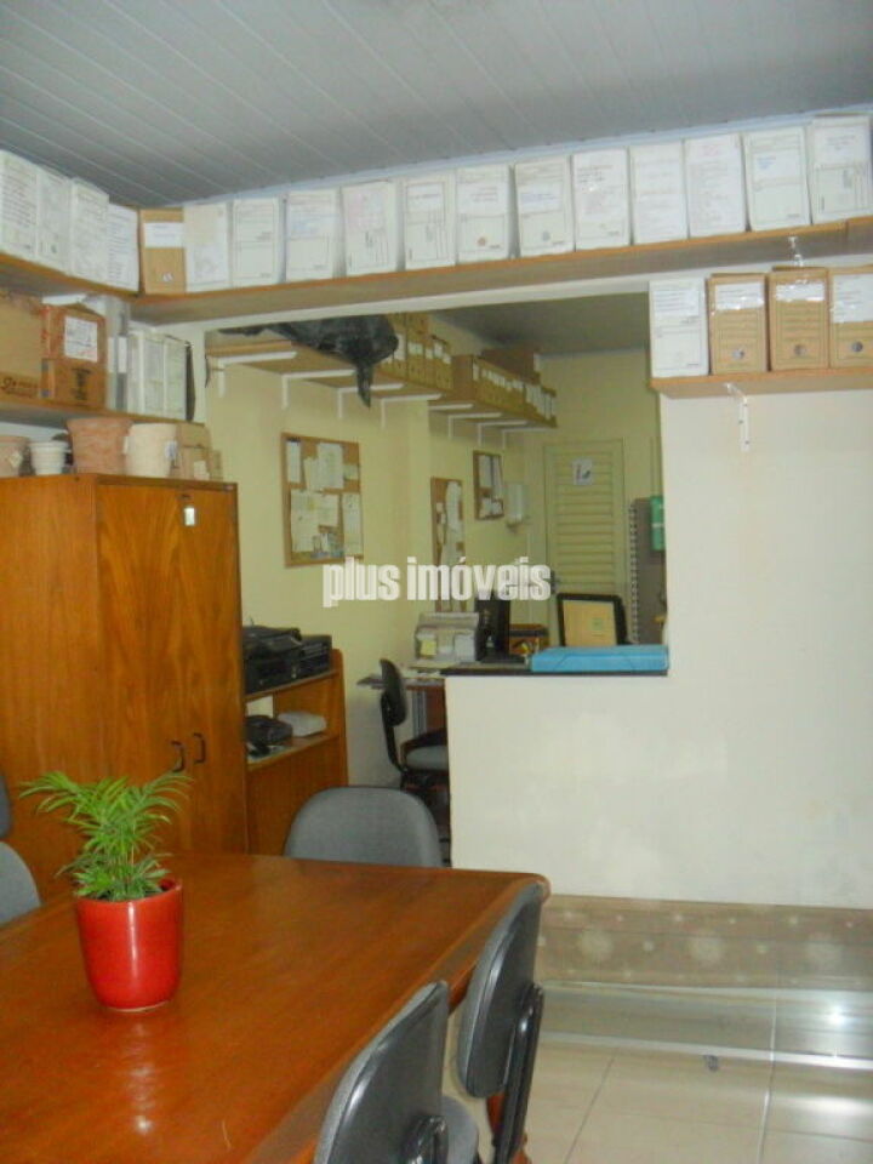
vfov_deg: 52.6
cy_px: 582
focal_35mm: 35
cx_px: 436
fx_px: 1177
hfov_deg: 40.7
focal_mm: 6.3
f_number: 3
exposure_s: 1/45
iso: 200
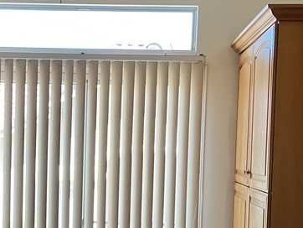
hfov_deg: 23.7
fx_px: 718
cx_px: 100
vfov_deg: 17.8
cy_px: 187
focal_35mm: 82
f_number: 1.8
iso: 64
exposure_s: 1/60
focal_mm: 3
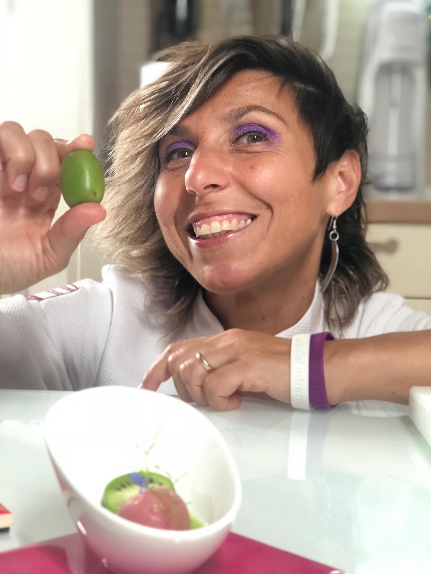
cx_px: 216
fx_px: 946
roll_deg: -0.9
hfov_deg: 25.7
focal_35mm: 57
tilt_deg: -5.3
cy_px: 287
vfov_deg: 33.8
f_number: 2.8
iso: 250
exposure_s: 1/50
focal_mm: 6.6
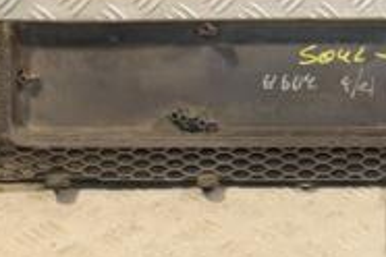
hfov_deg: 16.1
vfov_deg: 10.7
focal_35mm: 126
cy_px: -48
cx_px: 347
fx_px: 1351
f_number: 5
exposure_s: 1/200
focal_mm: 26
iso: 800
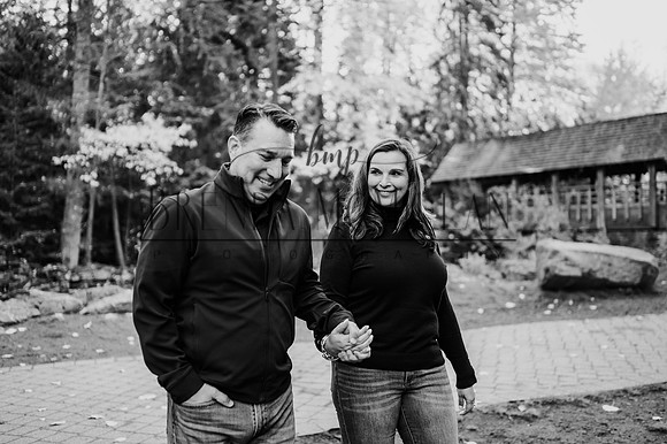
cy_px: 222
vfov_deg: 37.8
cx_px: 334
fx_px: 648
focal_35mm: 35
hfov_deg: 54.5
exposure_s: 1/500
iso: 400
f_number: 1.8
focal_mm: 35
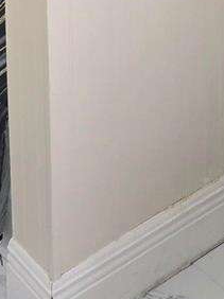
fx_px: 847
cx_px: 47
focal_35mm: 98
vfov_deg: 15.3
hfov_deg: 15.0
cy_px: -329
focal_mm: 6.3
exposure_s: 1/60.2
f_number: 1.7
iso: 64
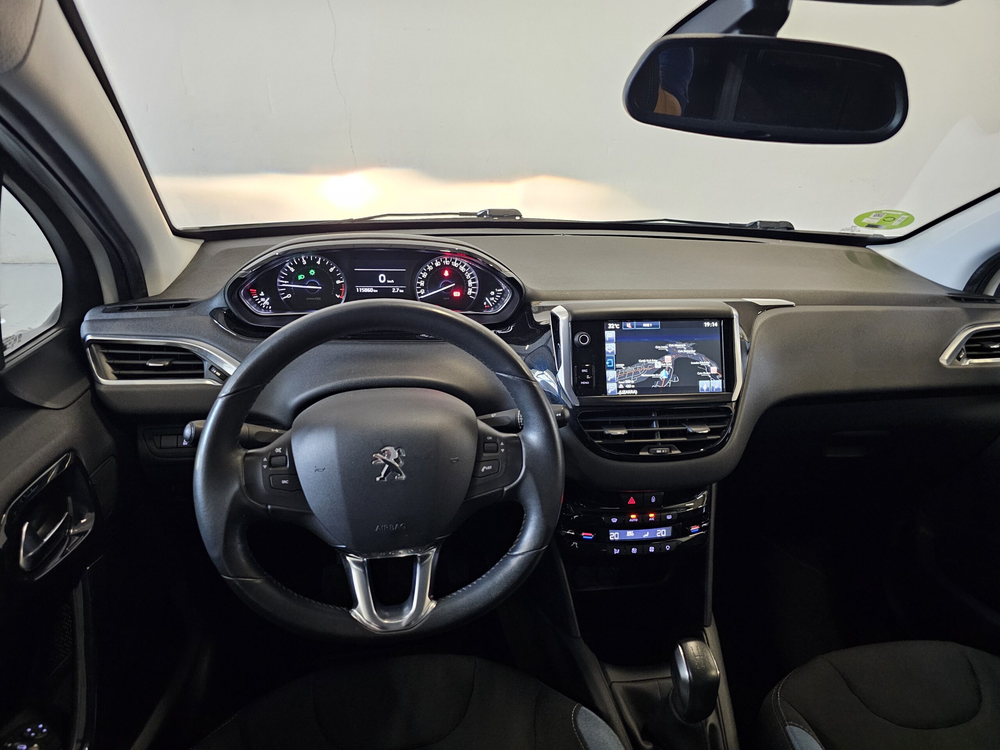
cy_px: 375
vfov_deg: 58.9
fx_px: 664
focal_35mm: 23
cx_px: 500
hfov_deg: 73.9
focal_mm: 6.3
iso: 640
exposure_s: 1/30
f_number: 1.7
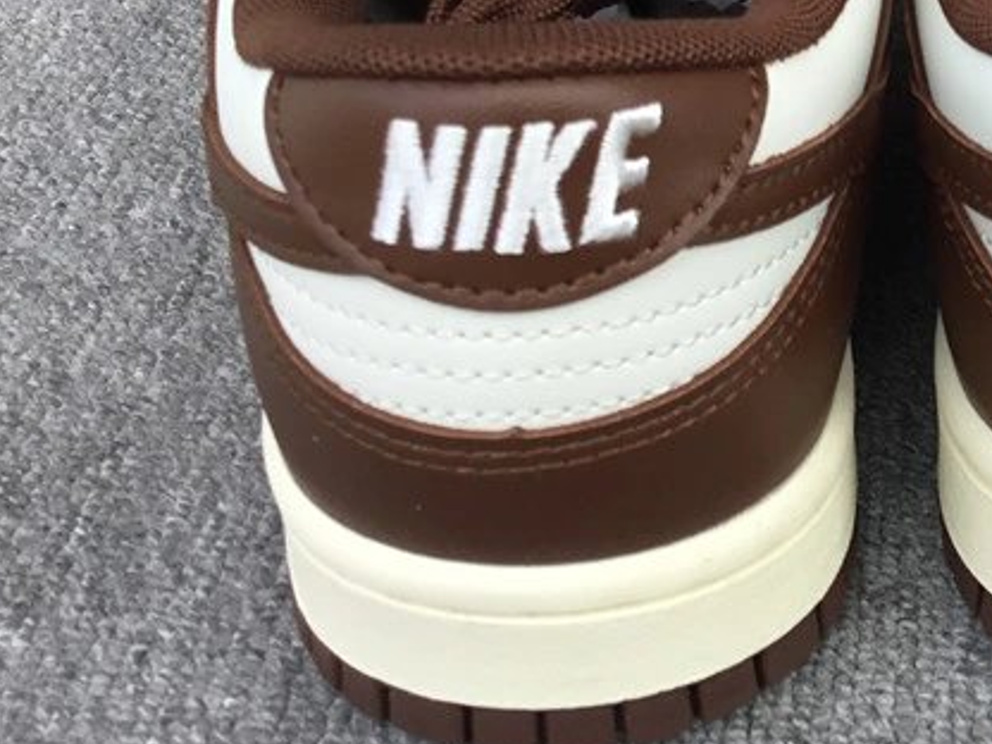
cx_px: 985
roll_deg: -2.7
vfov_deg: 21.7
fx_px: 1920
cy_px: 190
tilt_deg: -33.7
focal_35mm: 67
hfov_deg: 27.4
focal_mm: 3.3
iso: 25
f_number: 2.4
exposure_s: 1/264
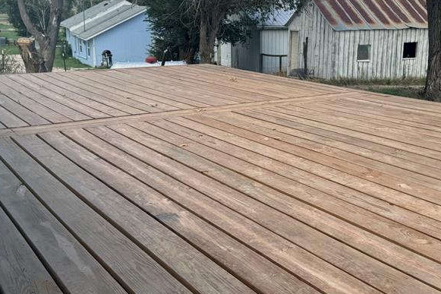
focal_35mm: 44
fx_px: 539
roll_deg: +0.0
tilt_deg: -11.8
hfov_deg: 44.3
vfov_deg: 30.5
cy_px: 127
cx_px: 263
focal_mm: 6.76
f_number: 1.78
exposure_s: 1/1042
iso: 80
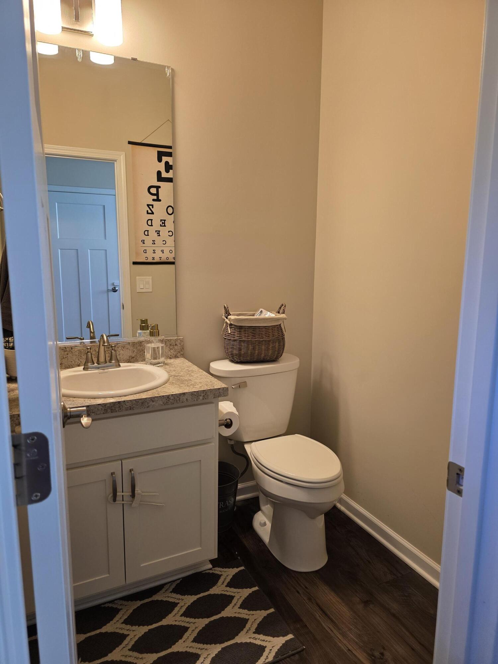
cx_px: 249
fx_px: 441
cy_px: 332
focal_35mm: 23
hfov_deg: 58.9
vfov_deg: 73.9
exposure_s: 1/120
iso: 250
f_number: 1.7
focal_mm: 6.3
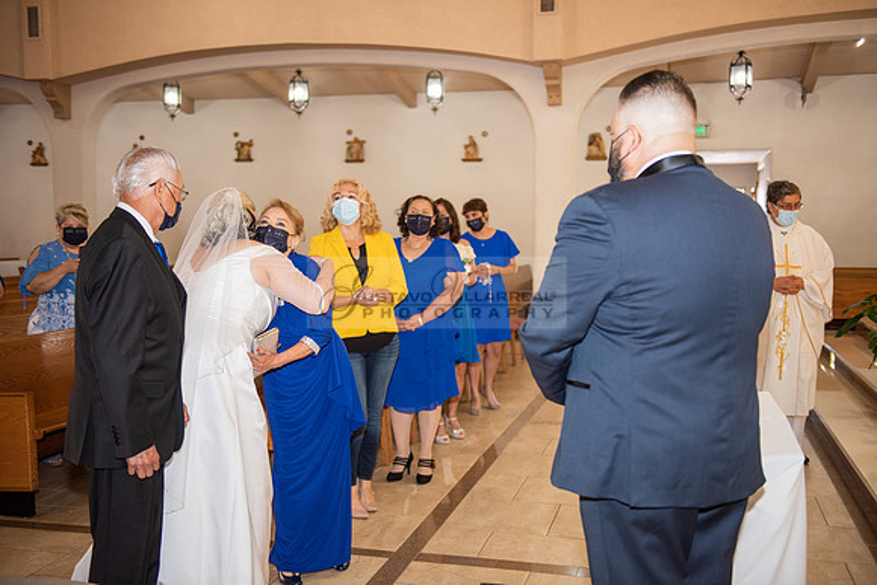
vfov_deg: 33.4
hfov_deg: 48.4
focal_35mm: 40
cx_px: 438
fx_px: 975
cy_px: 292
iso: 1000
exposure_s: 1/160
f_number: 2.8
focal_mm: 40
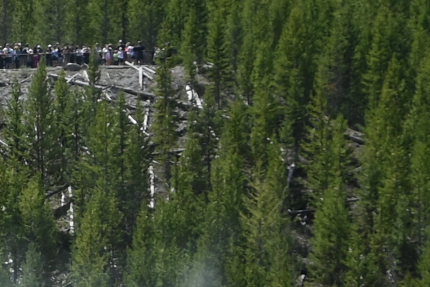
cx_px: -731
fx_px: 4159
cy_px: 534
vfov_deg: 3.9
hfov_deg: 5.6
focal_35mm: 348
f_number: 8
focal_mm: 46
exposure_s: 1/250
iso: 100
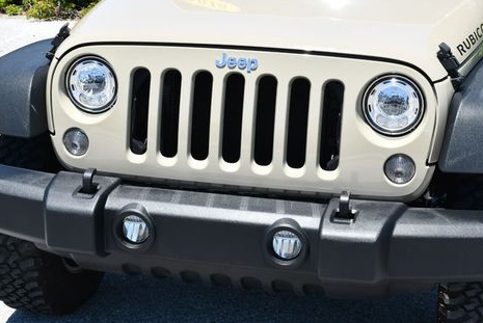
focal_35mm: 77
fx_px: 1034
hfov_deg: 26.3
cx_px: 231
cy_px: 174
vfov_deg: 17.8
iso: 180
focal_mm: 28
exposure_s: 1/250
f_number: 8
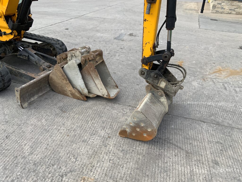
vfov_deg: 48.2
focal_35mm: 29
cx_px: 121
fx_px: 203
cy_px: 91
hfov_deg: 61.7
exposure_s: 1/929
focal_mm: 3
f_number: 1.8
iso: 16
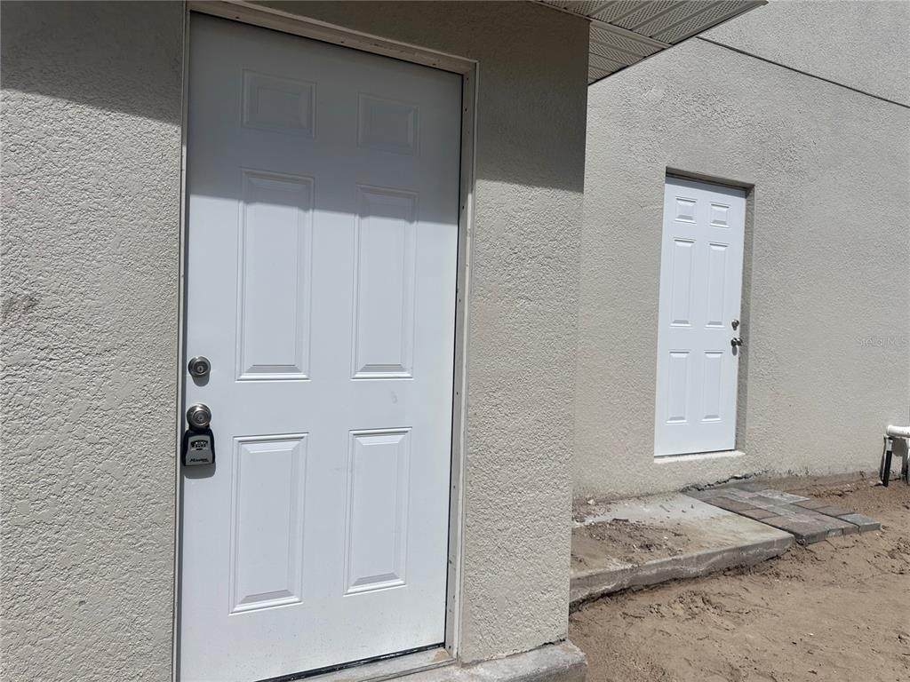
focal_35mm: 24
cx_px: 455
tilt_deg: -0.7
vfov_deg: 56.8
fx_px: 631
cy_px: 341
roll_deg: -2.1
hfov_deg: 71.6
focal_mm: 6.86
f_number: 1.78
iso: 80
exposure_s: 1/13699
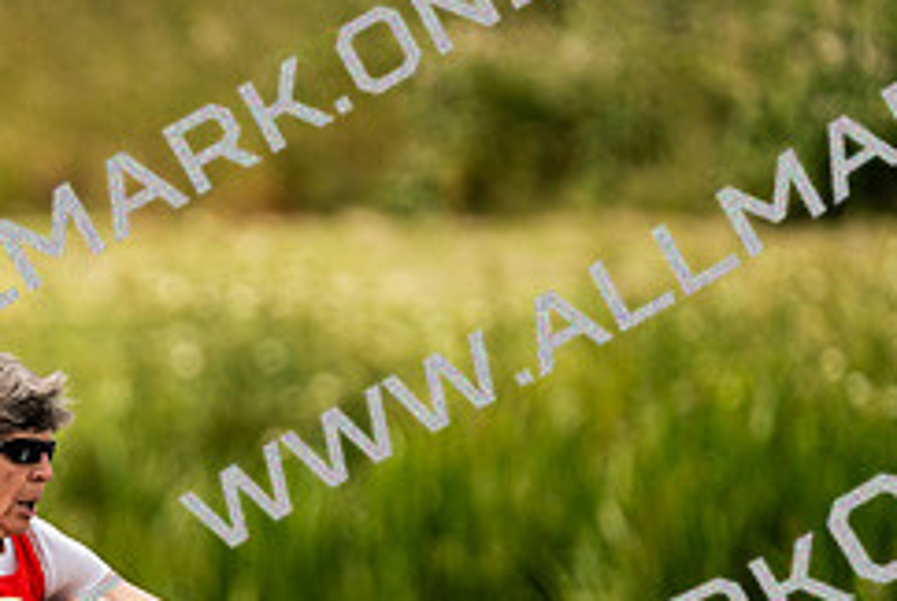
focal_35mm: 1437
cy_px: 610
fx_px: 35848
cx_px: -89
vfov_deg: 1.0
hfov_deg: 1.4
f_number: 6.3
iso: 320
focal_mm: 600
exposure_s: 1/2000
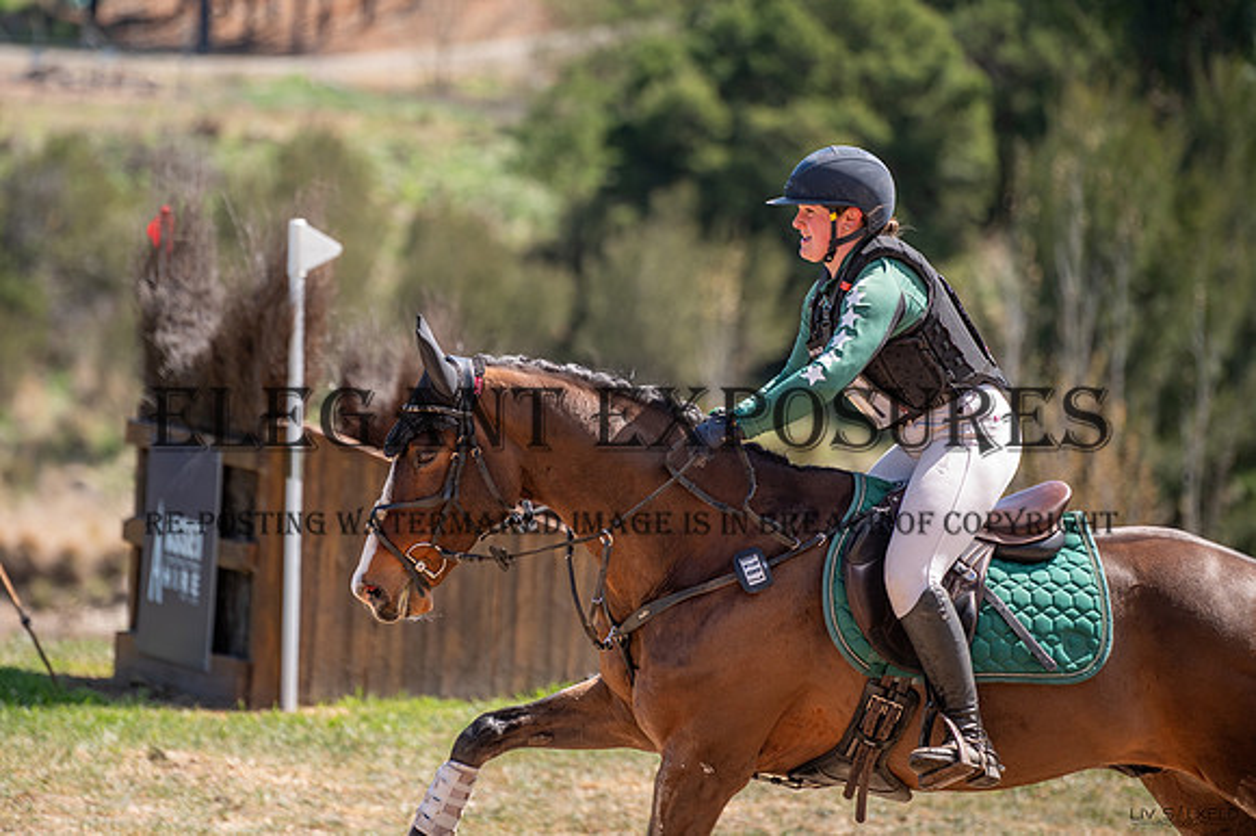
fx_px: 6979
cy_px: 324
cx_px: 475
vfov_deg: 6.9
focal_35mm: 200
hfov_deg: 10.3
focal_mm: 160
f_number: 2.8
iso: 320
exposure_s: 1/1600
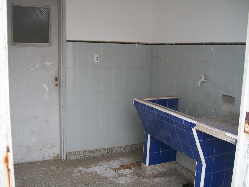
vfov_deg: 39.7
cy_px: 94
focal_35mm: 36
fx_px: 259
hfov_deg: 51.4
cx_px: 124
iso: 80
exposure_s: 1/160
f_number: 2.7
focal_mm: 6
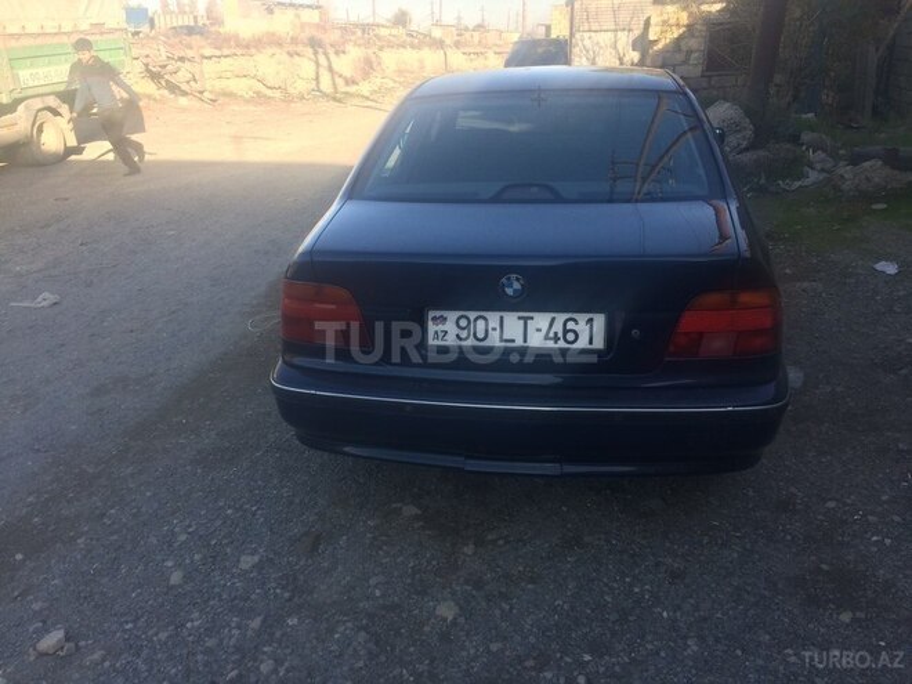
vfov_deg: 48.2
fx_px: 764
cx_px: 456
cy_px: 342
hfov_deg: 61.7
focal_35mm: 29
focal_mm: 4.15
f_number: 2.2
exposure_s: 1/494
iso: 32
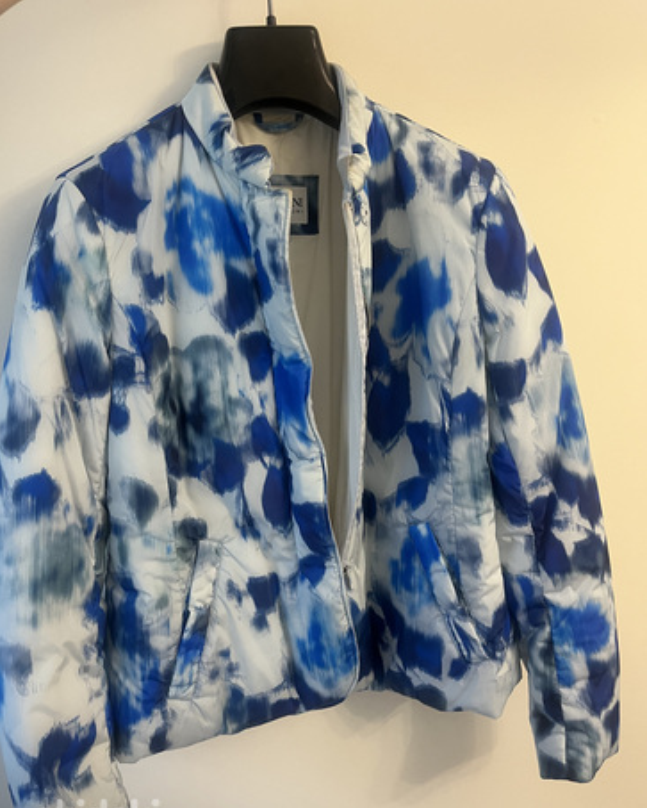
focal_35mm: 28
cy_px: 432
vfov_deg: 62.1
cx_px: 316
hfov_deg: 51.6
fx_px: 670
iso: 250
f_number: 1.6
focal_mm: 5.1
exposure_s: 1/50
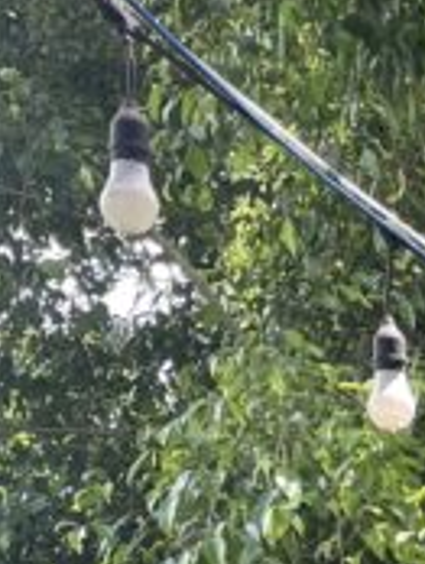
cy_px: 901
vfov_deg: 12.2
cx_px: 931
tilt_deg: -2.3
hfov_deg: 9.0
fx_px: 2499
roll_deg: +1.7
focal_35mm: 153
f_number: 1.6
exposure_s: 1/176
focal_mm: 5.1
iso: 40
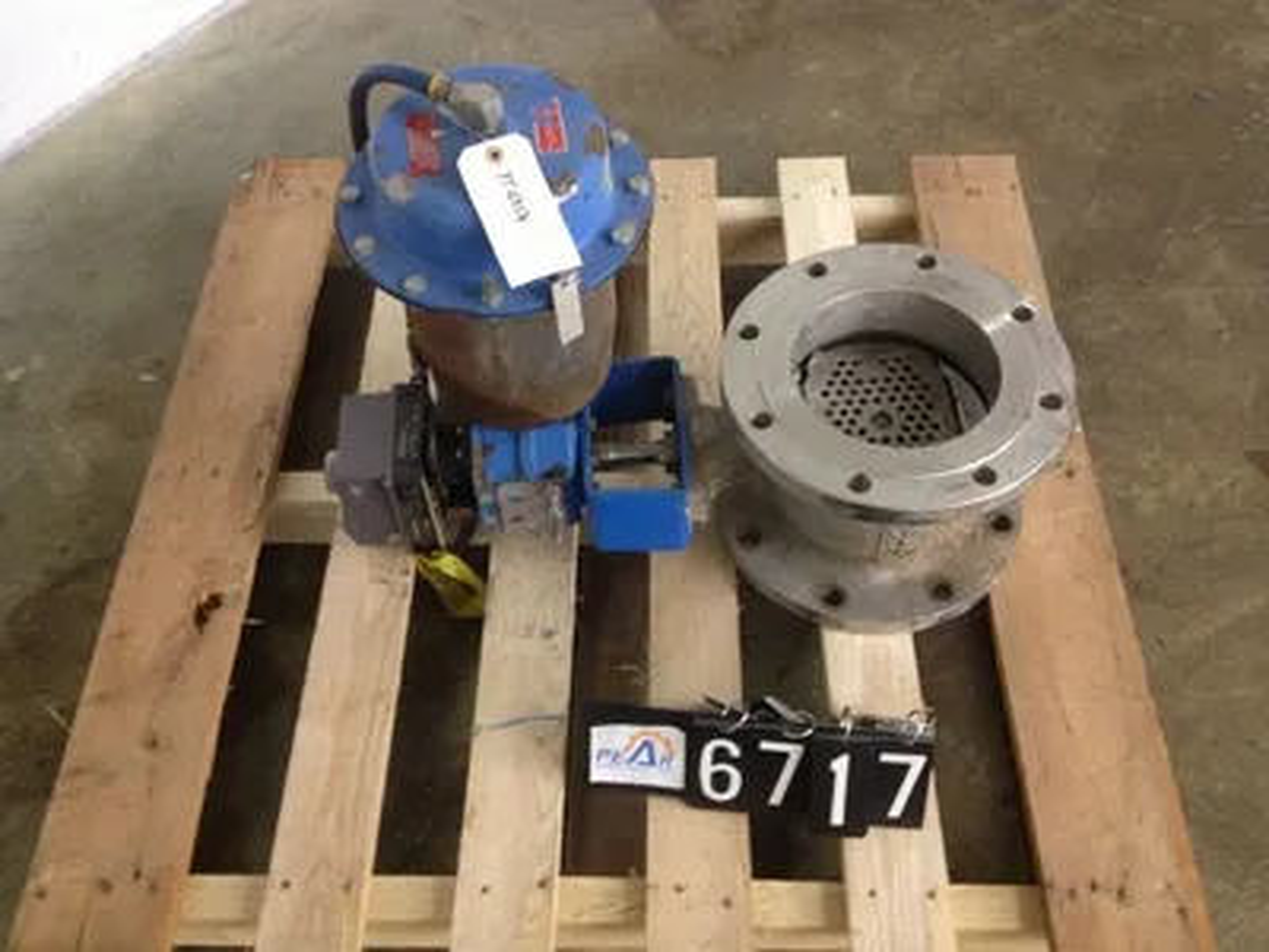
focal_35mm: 35
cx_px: 634
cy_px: 476
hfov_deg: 52.6
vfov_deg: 40.7
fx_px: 1283
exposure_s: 1/20
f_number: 2.4
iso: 250
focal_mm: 4.28
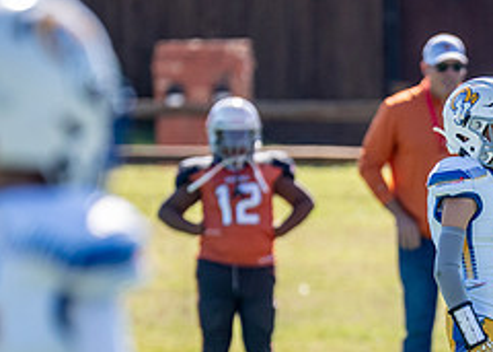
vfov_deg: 1.8
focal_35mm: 784
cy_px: 332
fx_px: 10968
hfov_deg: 2.6
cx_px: 475
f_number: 2.8
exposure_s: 1/3200
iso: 320
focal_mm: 200
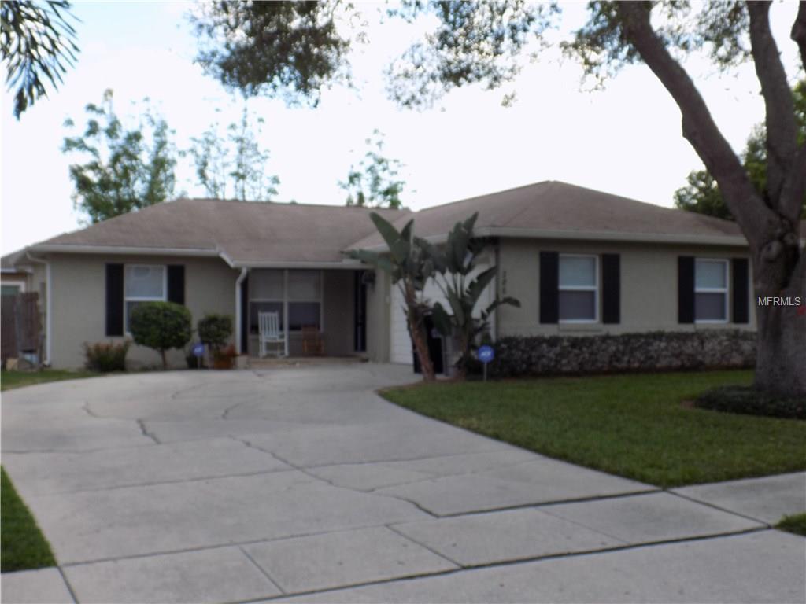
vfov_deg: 35.1
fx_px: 955
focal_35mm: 41
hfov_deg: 45.8
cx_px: 403
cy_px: 302
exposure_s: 1/125
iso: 80
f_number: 3.6
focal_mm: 7.3
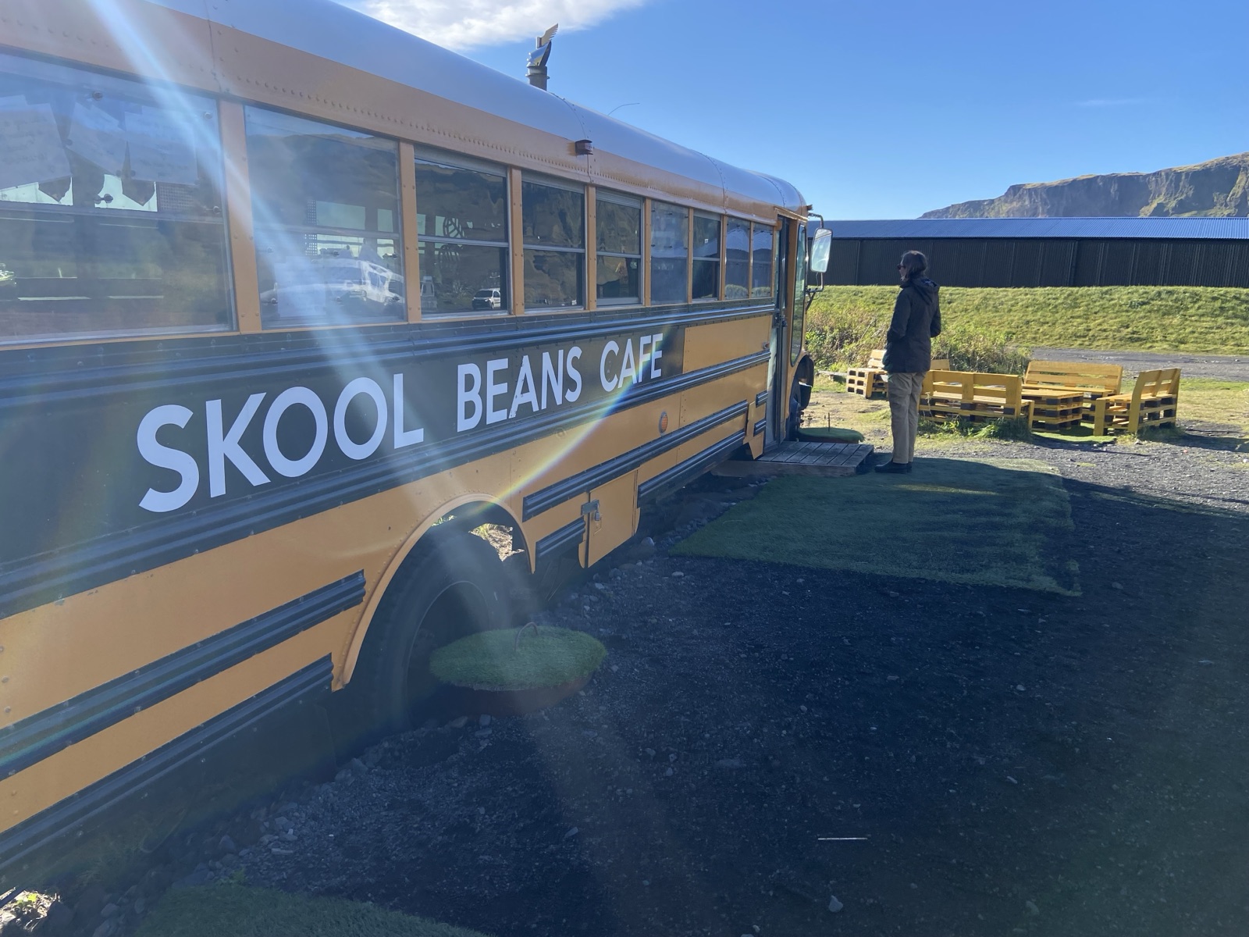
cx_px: 624
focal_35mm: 26
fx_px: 938
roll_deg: +1.5
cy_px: 468
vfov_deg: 53.1
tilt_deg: -11.3
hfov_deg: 67.3
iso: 32
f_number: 1.8
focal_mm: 4.25
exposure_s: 1/1287
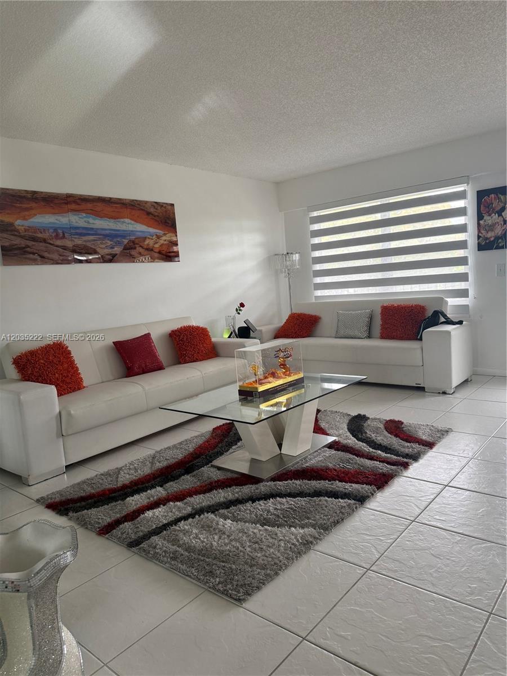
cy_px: 338
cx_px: 254
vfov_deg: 71.6
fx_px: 469
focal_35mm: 24
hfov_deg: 56.8
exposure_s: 1/130
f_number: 1.78
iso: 160
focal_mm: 6.76
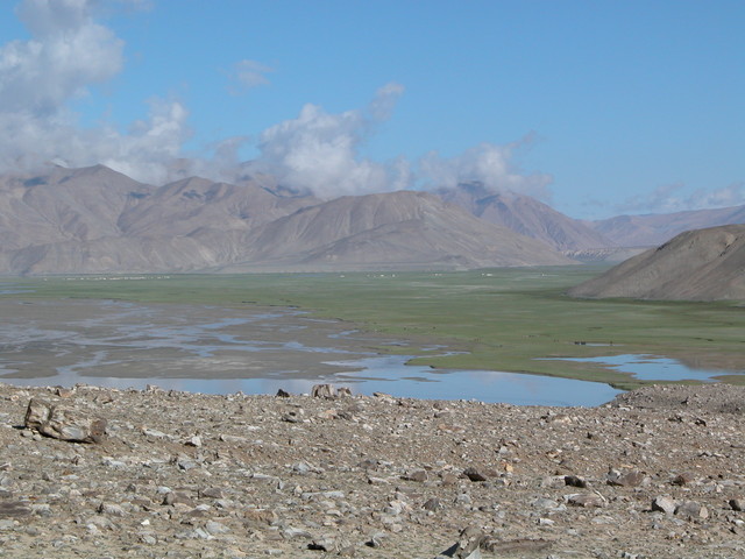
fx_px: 2303
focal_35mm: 107
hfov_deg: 18.4
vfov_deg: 13.8
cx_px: 372
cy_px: 280
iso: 100
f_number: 7.4
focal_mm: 27.3
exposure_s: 1/478
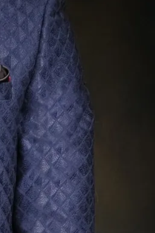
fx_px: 2618
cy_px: 451
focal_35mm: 405
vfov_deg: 5.0
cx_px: -156
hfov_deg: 3.4
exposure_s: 1/125
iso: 250
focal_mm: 40.7
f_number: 5
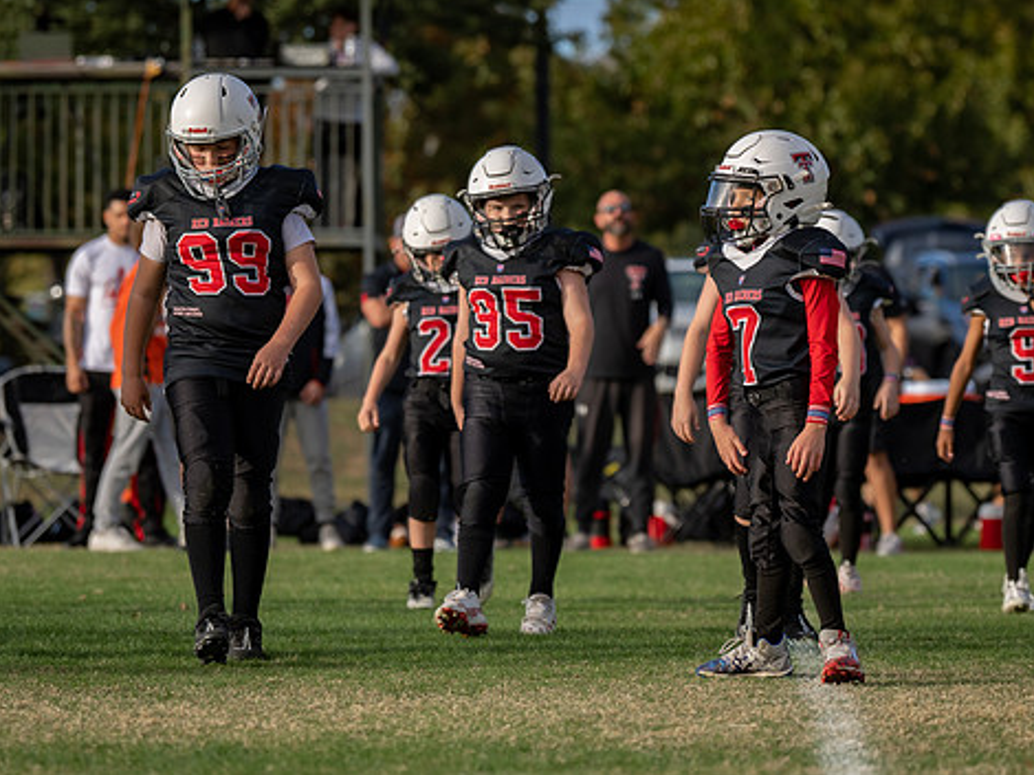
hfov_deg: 9.2
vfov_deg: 6.9
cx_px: 586
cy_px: 309
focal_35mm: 216
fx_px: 6449
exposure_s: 1/1250
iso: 100
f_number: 2.8
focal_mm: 123
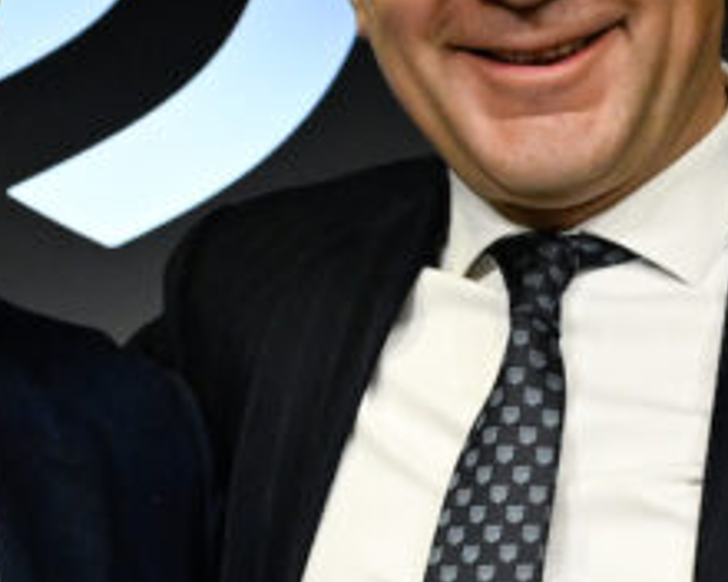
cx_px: 139
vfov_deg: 9.5
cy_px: 346
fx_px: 3490
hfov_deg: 11.9
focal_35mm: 162
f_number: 4
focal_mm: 37
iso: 2500
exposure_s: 1/400
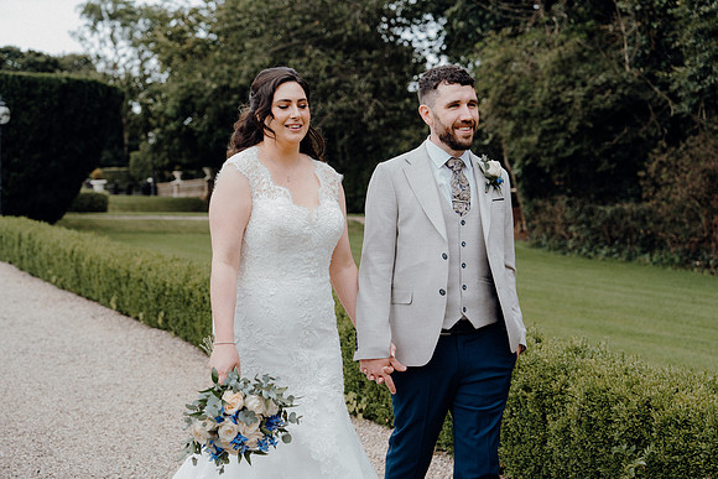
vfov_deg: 25.1
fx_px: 1077
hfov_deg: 36.9
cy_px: 240
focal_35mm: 54
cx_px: 359
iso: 125
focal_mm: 54
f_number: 3.5
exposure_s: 1/160
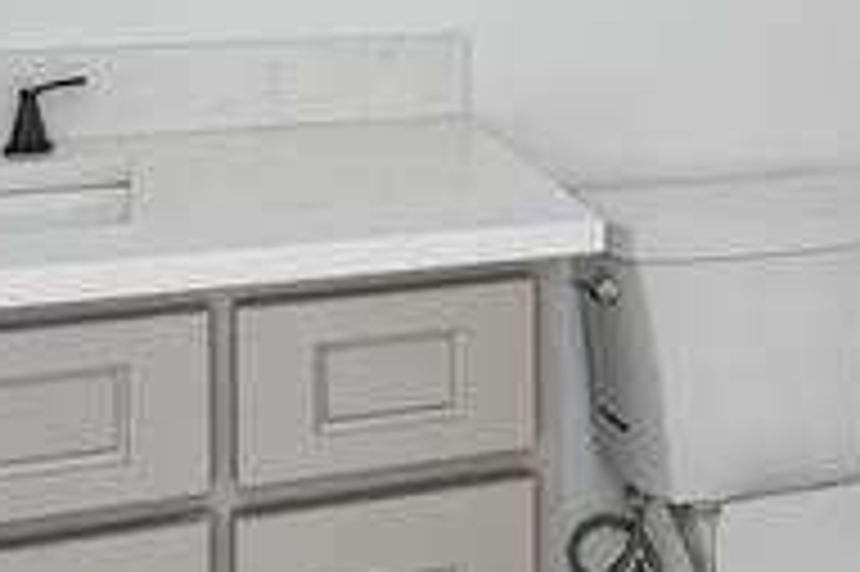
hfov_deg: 34.7
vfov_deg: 21.8
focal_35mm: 57
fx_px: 1360
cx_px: 585
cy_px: -135
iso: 400
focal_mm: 11
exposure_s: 1/2
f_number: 10
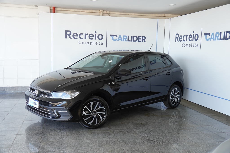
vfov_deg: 35.5
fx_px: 240
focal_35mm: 38
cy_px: 76
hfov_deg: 51.3
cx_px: 115
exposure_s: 1/160
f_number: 4
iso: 400
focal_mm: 25
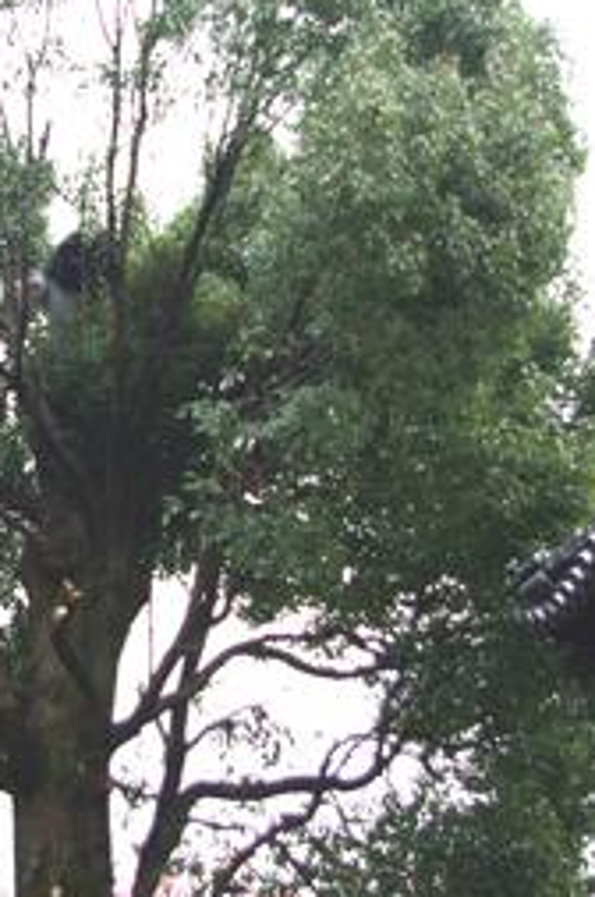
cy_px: 358
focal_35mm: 57
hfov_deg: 23.4
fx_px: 1417
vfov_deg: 35.0
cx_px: 135
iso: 100
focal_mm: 20
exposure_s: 1/45
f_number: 4
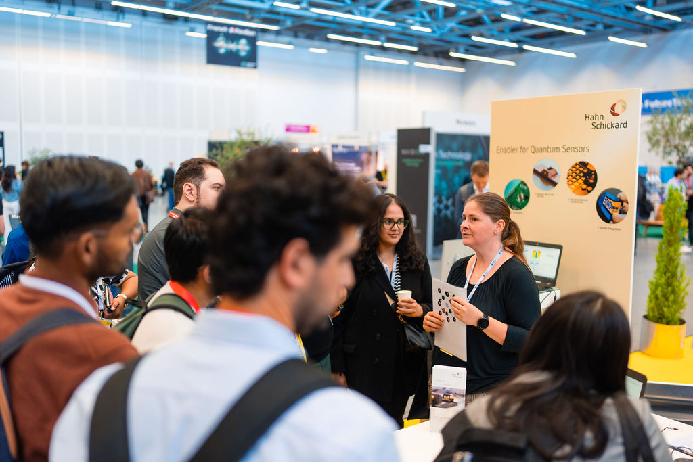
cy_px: 231
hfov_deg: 54.4
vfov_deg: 37.9
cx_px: 346
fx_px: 674
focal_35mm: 35
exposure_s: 1/160
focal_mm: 35
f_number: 1.4
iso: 320
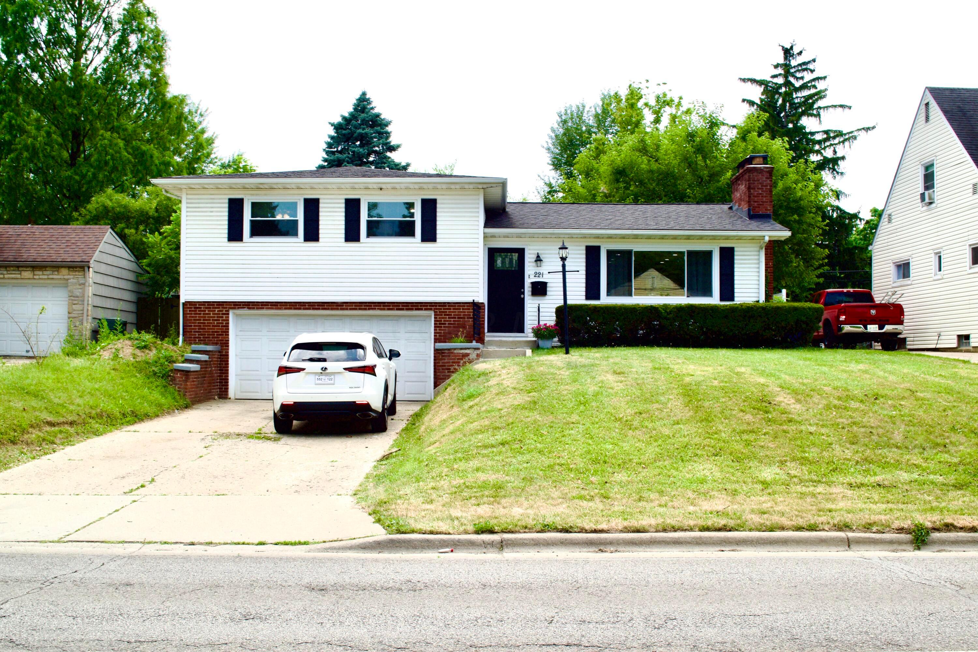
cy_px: 326
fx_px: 1059
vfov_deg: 34.2
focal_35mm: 39
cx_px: 489
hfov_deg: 49.6
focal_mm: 26
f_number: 10
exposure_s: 1/200
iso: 100
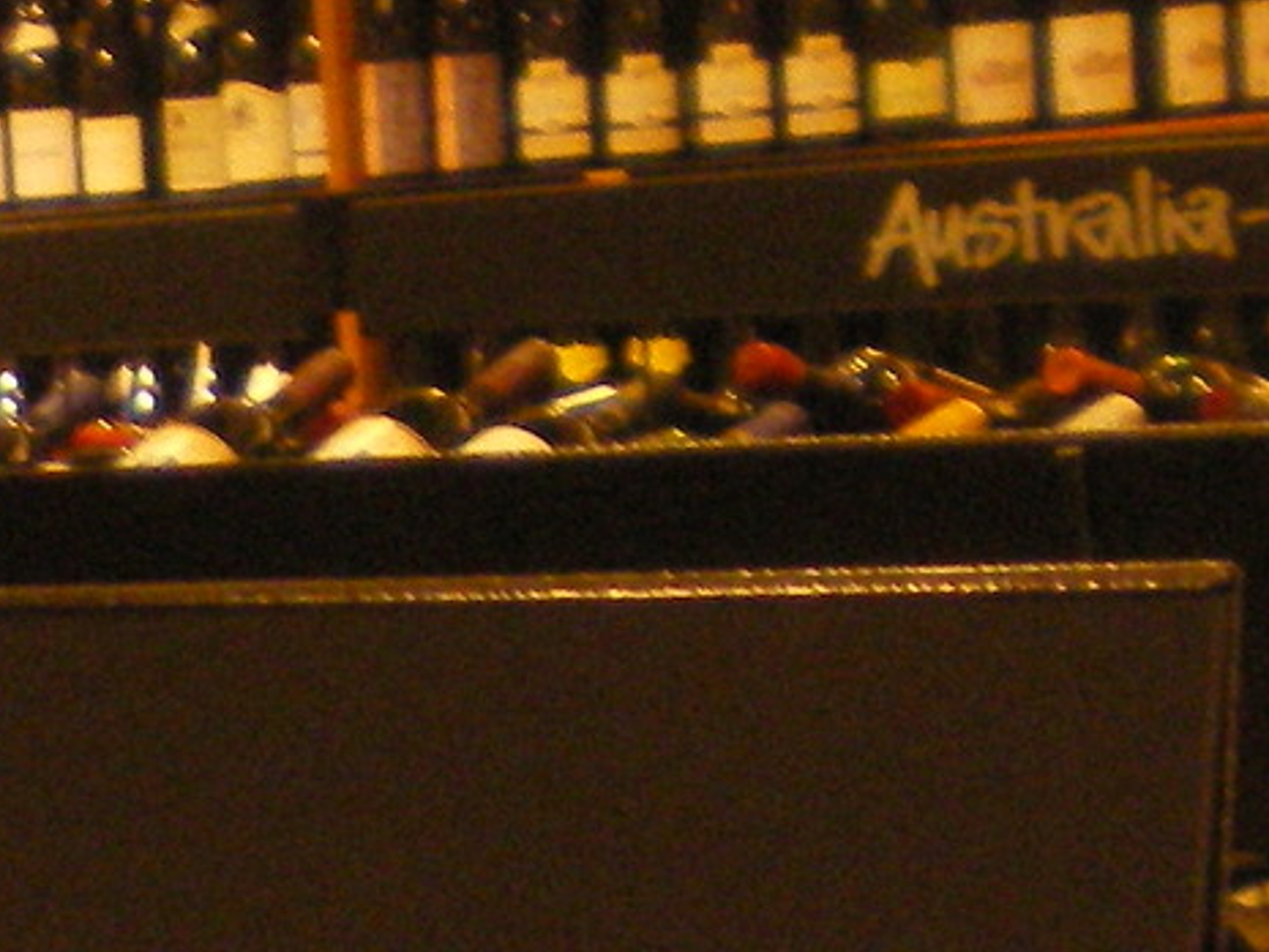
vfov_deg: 9.3
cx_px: -911
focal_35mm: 157
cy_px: 1214
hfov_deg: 11.7
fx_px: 5757
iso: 400
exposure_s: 1/30
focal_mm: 6.3
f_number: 3.1
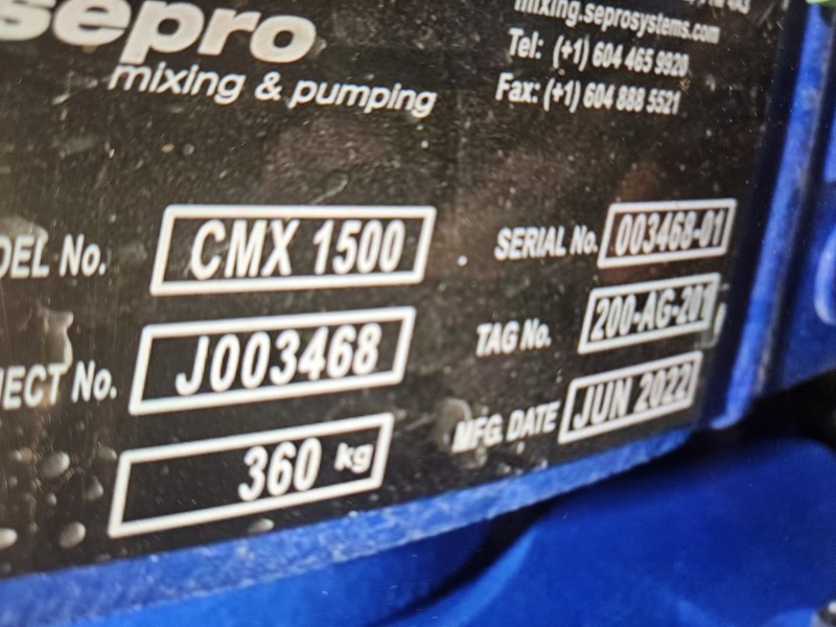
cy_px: 314
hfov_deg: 73.9
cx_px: 418
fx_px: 555
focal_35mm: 23
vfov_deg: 58.9
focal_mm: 5.4
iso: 200
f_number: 1.8
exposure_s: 1/120
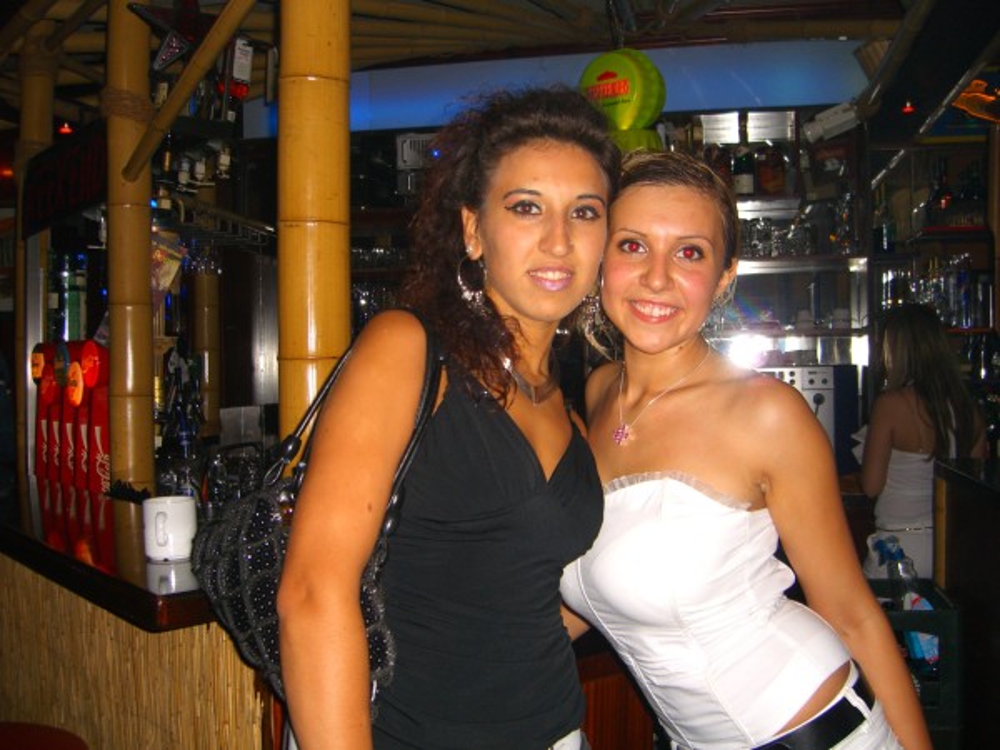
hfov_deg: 49.0
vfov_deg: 37.7
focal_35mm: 38
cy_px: 375
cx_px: 500
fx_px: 1098
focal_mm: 7.9
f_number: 2.8
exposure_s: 1/60
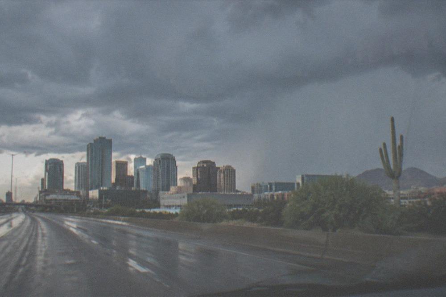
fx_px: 433
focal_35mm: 35
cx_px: 223
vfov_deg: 37.8
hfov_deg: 54.5
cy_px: 148
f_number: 5.6
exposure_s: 1/800
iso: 400
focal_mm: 35
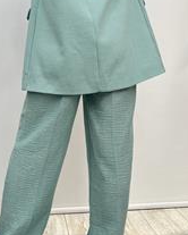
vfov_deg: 37.3
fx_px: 340
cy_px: 66
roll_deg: -1.0
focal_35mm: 49
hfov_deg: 30.8
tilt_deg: -1.2
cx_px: 82
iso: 100
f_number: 1.5
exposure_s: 1/100
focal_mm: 5.7
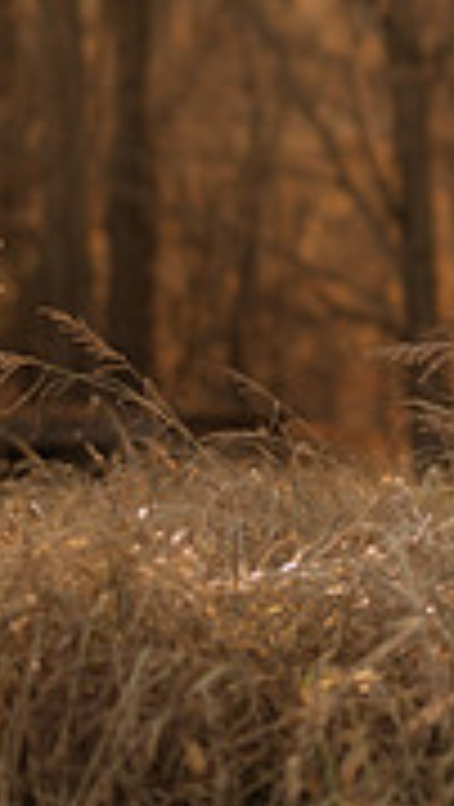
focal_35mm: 289
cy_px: 20
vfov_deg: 7.4
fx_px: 6170
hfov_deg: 4.2
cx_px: 787
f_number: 1.4
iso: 200
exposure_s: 1/1250
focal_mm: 85
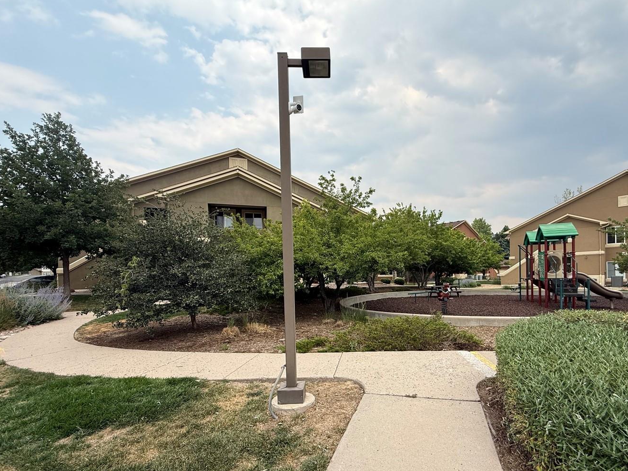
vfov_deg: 74.1
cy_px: 277
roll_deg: +1.2
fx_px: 308
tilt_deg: +0.5
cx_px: 348
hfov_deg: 90.7
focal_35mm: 17
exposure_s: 1/1259
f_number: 2.2
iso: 50
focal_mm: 2.22
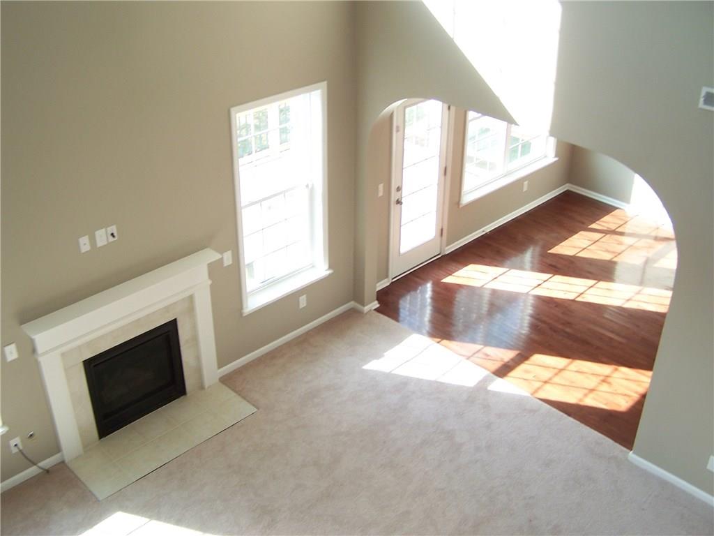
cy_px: 268
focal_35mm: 38
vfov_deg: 37.7
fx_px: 784
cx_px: 357
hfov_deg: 49.0
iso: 80
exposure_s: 1/45
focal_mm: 6.3
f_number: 2.8
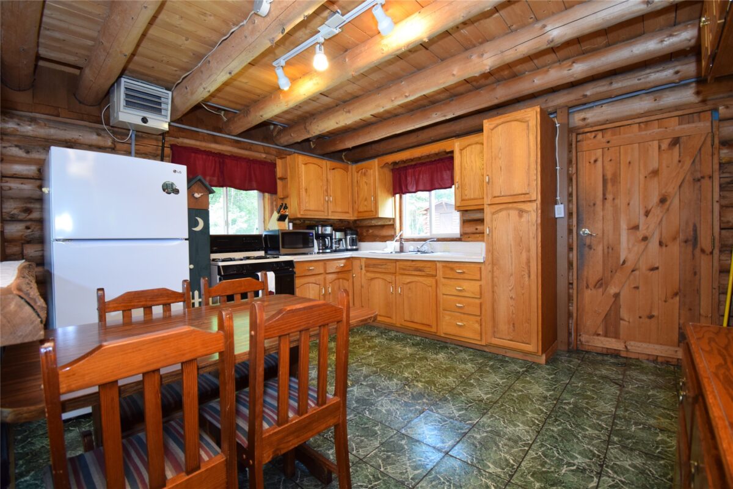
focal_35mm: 15
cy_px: 244
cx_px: 366
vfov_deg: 77.3
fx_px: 305
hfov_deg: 100.4
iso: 900
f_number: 4.5
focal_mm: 10
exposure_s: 1/60
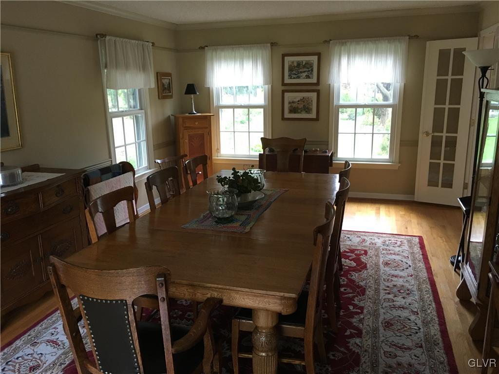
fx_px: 418
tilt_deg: -14.1
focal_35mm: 29
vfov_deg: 48.2
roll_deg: +1.6
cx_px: 250
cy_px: 187
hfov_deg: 61.7
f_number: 2.2
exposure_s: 1/30
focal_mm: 4.15
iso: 160
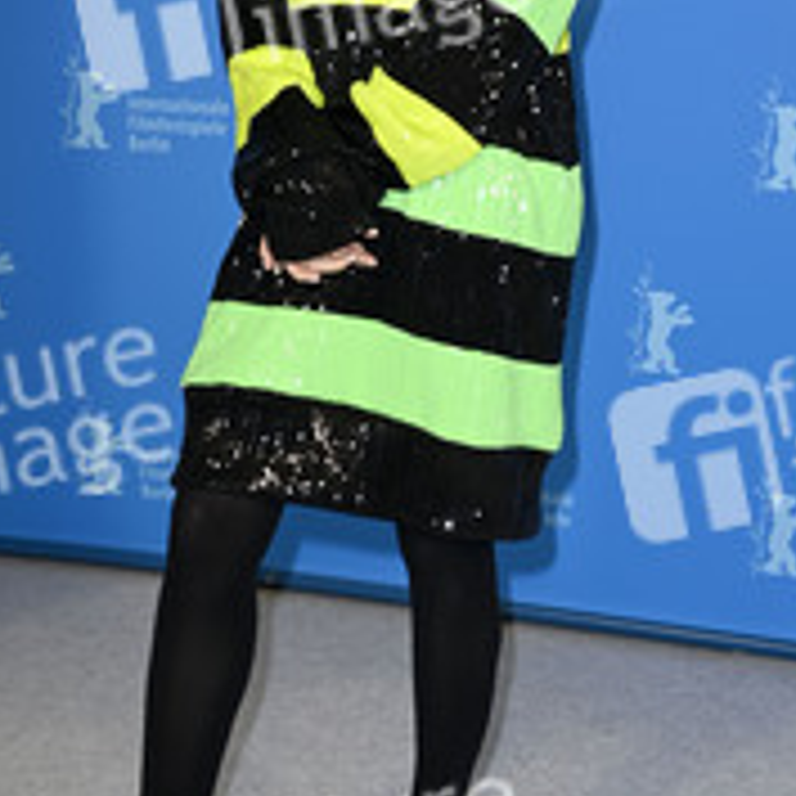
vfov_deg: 18.0
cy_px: 211
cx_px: 432
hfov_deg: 18.1
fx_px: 2498
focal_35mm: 96
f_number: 5
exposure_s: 1/200
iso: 800
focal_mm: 50
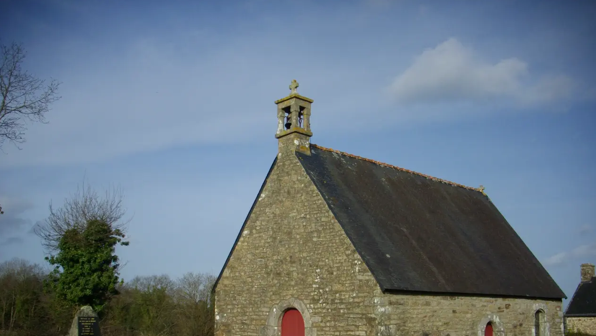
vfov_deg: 28.8
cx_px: 302
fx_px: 648
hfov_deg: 49.4
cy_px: 225
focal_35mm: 41
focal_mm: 6.2
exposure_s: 1/640
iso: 100
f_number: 5.6
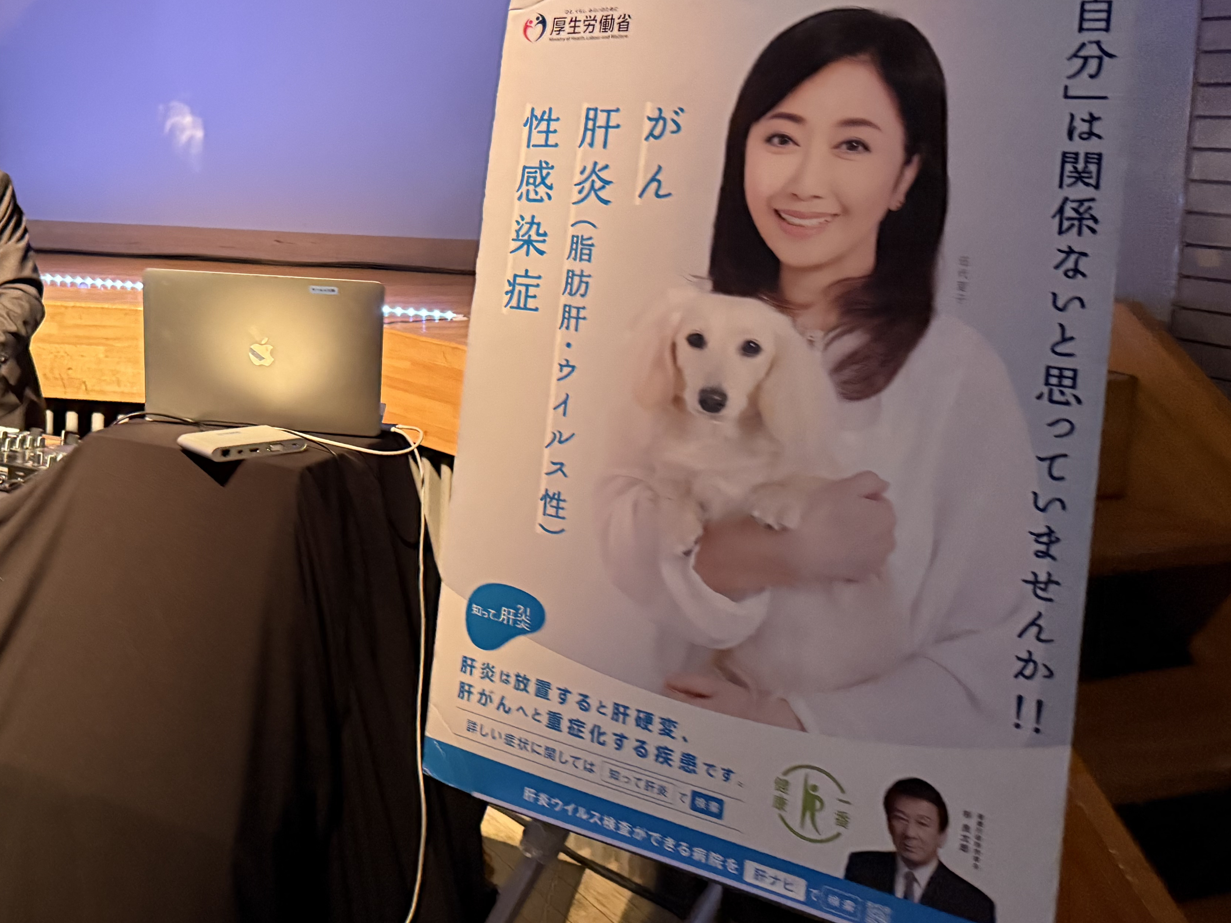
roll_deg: -0.8
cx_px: 222
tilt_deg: -5.5
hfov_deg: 43.3
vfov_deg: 34.4
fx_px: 1458
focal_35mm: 41
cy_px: 227
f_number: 1.78
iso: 1000
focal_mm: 6.76
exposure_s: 1/33
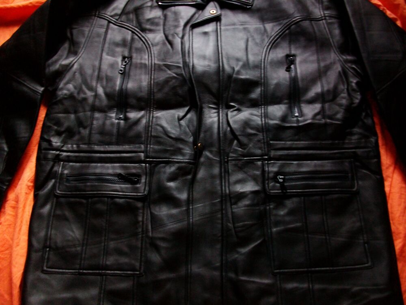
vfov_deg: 44.2
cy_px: 152
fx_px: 375
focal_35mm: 32
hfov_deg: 56.8
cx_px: 203
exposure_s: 1/8
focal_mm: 5.7
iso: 200
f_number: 2.9
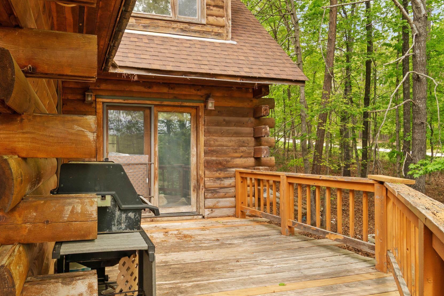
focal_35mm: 27
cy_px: 163
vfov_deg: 47.9
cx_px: 184
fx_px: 333
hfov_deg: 66.9
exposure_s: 1/13
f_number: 9
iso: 250
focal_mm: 12
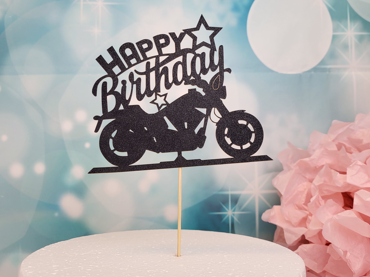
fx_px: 321
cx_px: 174
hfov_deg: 59.9
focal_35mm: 30
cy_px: 132
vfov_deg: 46.8
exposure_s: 1/100
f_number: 1.8
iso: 80
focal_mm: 5.4
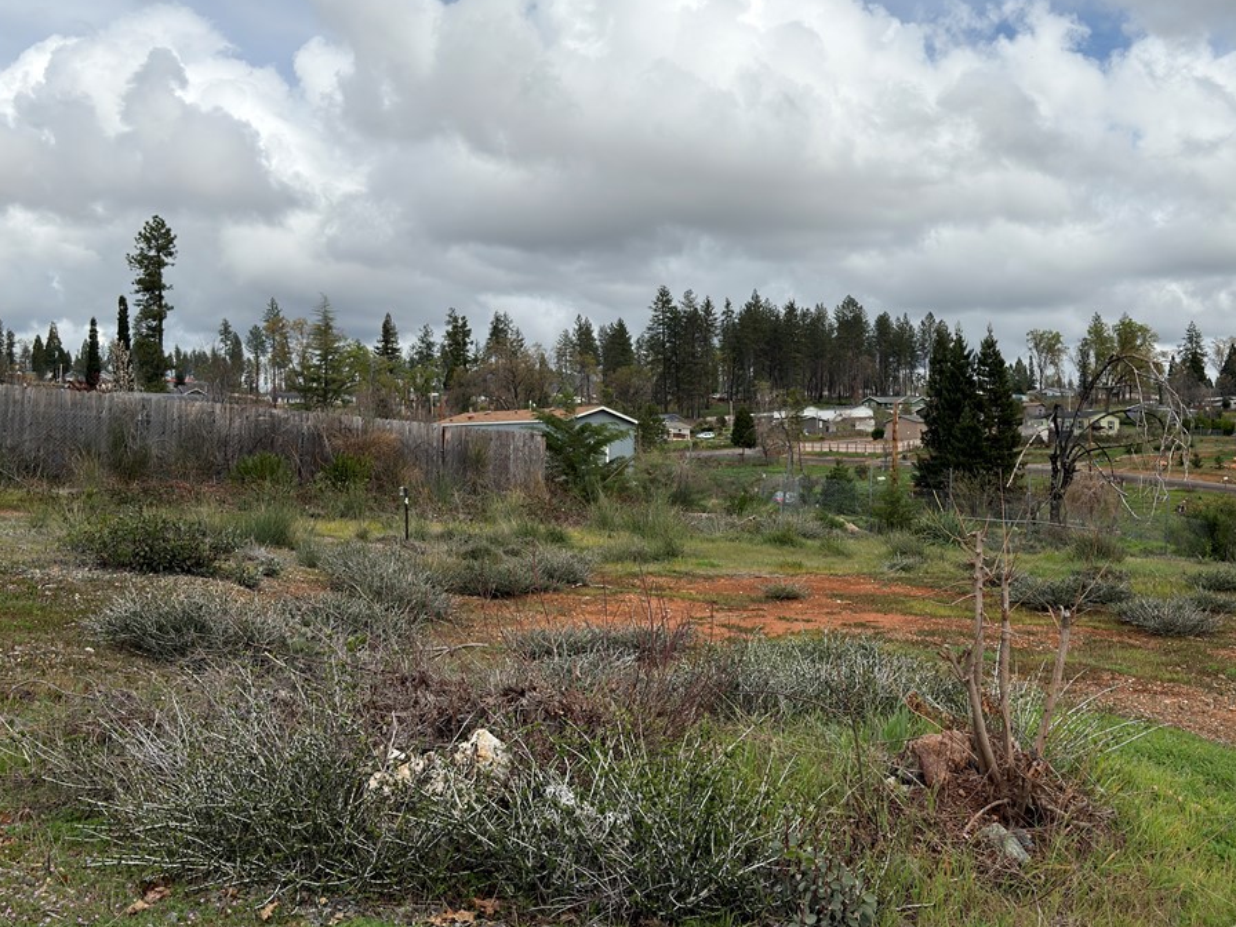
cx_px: 695
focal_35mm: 40
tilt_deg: +1.5
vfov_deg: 35.9
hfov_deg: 46.7
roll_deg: +1.0
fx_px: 1428
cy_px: 426
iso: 64
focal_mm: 6.76
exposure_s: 1/5882
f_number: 1.78
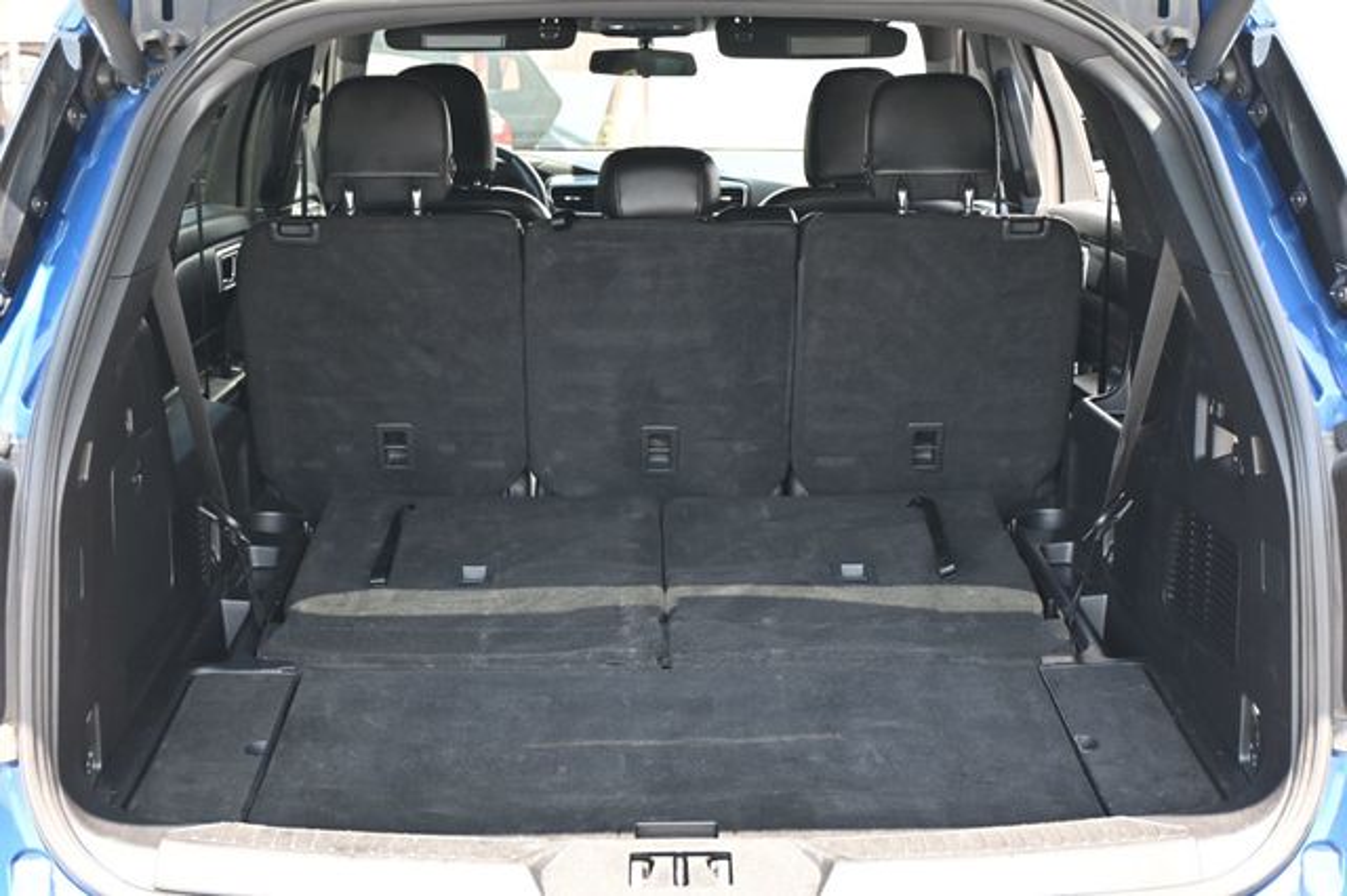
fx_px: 1907
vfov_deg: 26.5
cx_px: 674
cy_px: 448
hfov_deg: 38.9
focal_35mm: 51
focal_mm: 34
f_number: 5
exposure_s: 1/125
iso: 900
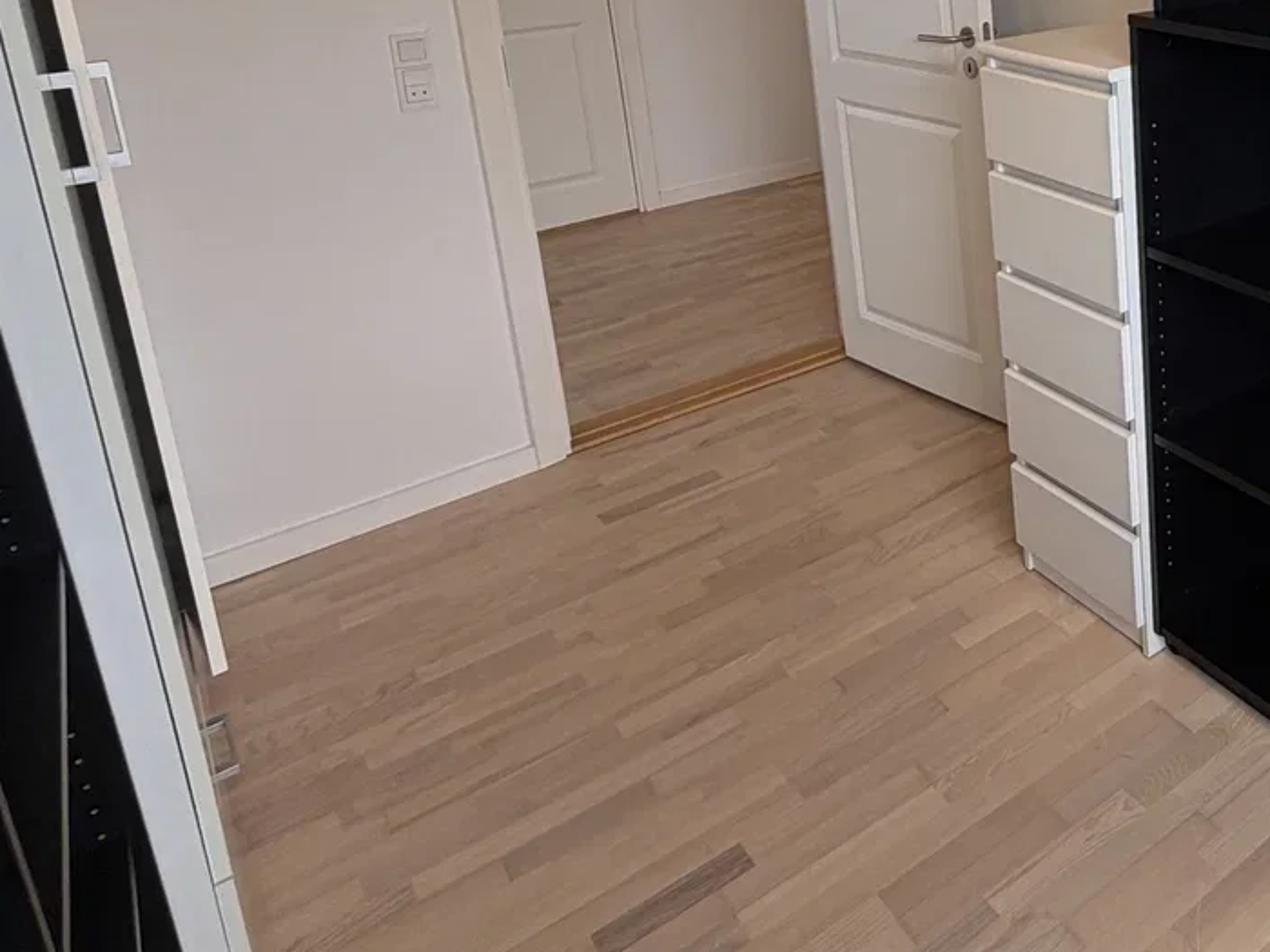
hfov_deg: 44.7
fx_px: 1174
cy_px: 56
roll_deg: -0.3
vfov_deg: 40.1
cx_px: 1363
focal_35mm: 32
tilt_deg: -14.5
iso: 50
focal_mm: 2.22
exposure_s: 1/121
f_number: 2.2
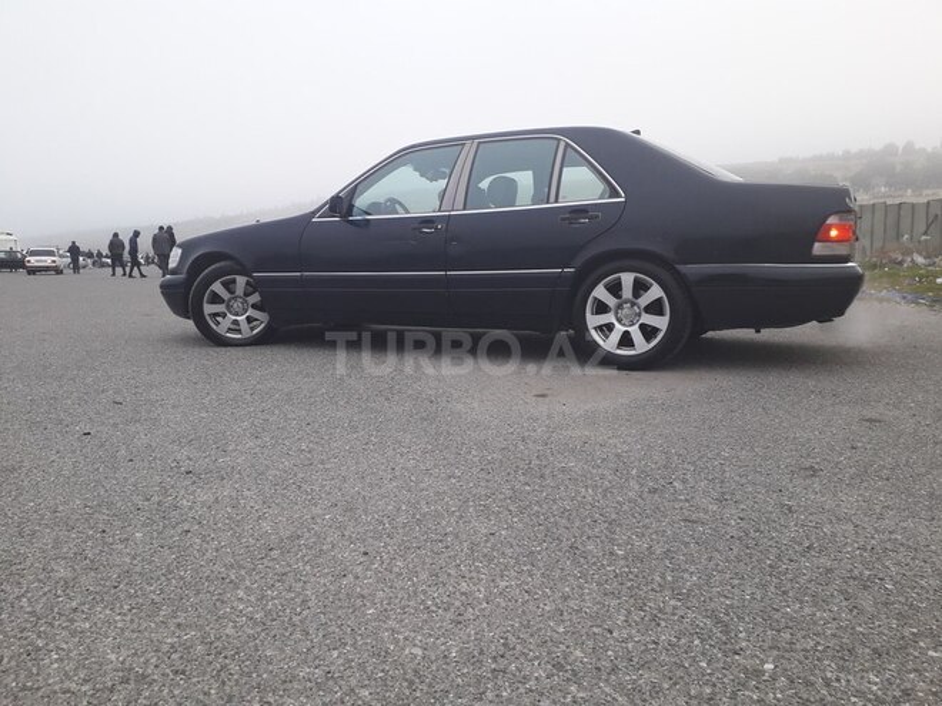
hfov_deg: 65.3
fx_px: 735
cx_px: 471
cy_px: 353
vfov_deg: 51.4
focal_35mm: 27
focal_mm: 3.6
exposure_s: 1/100
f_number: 1.9
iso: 50
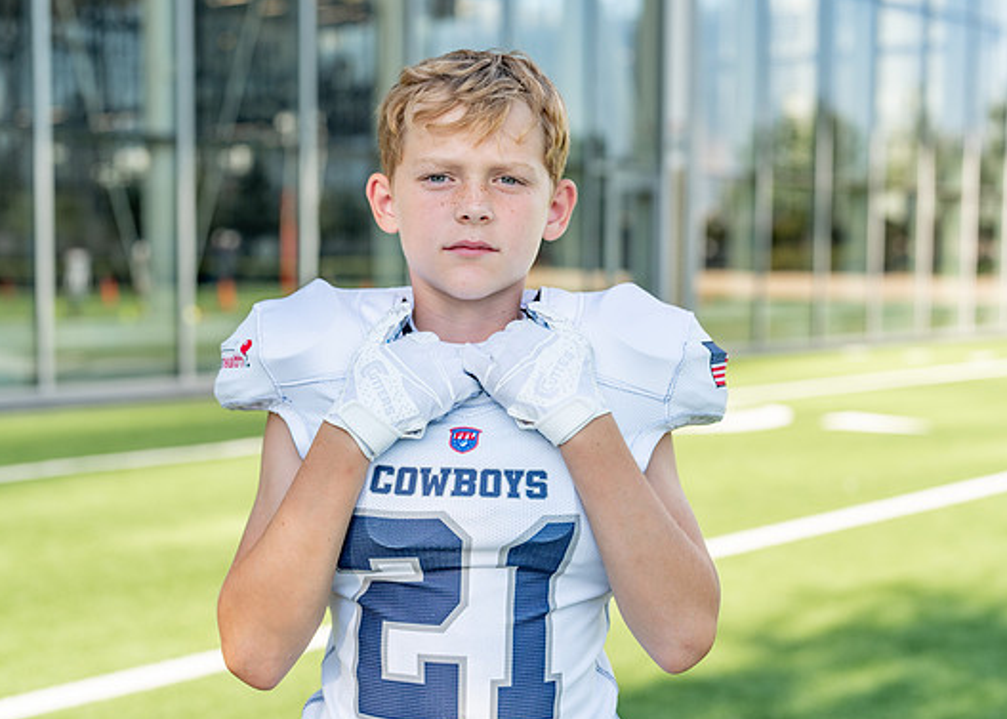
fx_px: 1687
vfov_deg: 24.1
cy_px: 391
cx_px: 494
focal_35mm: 59
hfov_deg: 33.2
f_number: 2.8
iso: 100
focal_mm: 50
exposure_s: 1/640
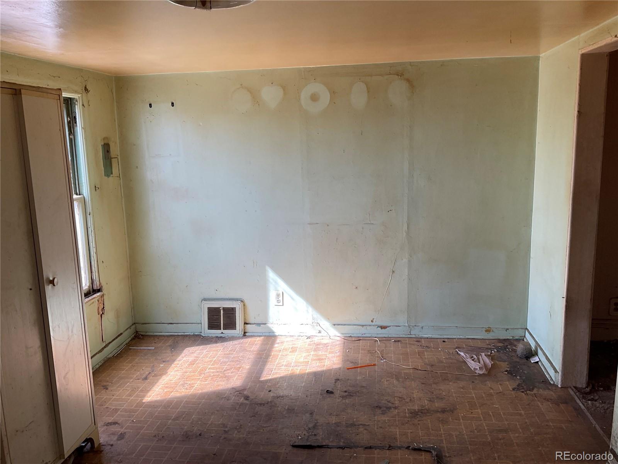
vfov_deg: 48.2
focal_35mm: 29
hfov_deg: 61.7
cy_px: 232
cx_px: 309
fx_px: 518
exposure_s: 1/130
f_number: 1.8
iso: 16
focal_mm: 3
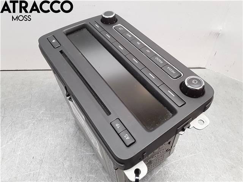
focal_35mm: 28
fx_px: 197
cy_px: 91
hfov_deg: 63.4
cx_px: 122
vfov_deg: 49.7
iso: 64
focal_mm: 2.91
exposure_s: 1/50
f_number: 1.9
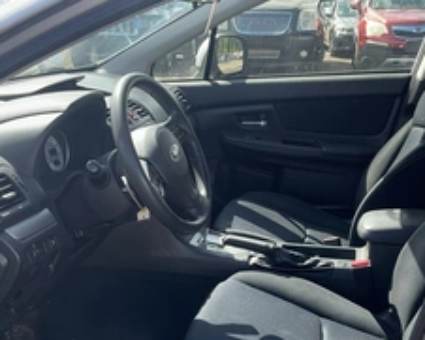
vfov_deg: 30.0
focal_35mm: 50
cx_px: 220
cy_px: 239
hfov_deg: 37.3
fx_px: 629
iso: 25
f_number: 1.8
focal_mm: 3
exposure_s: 1/316
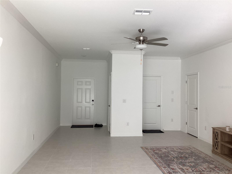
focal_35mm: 31
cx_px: 116
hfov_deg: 58.4
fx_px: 208
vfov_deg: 45.4
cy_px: 87
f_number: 2.4
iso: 100
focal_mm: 3.3
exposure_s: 1/60
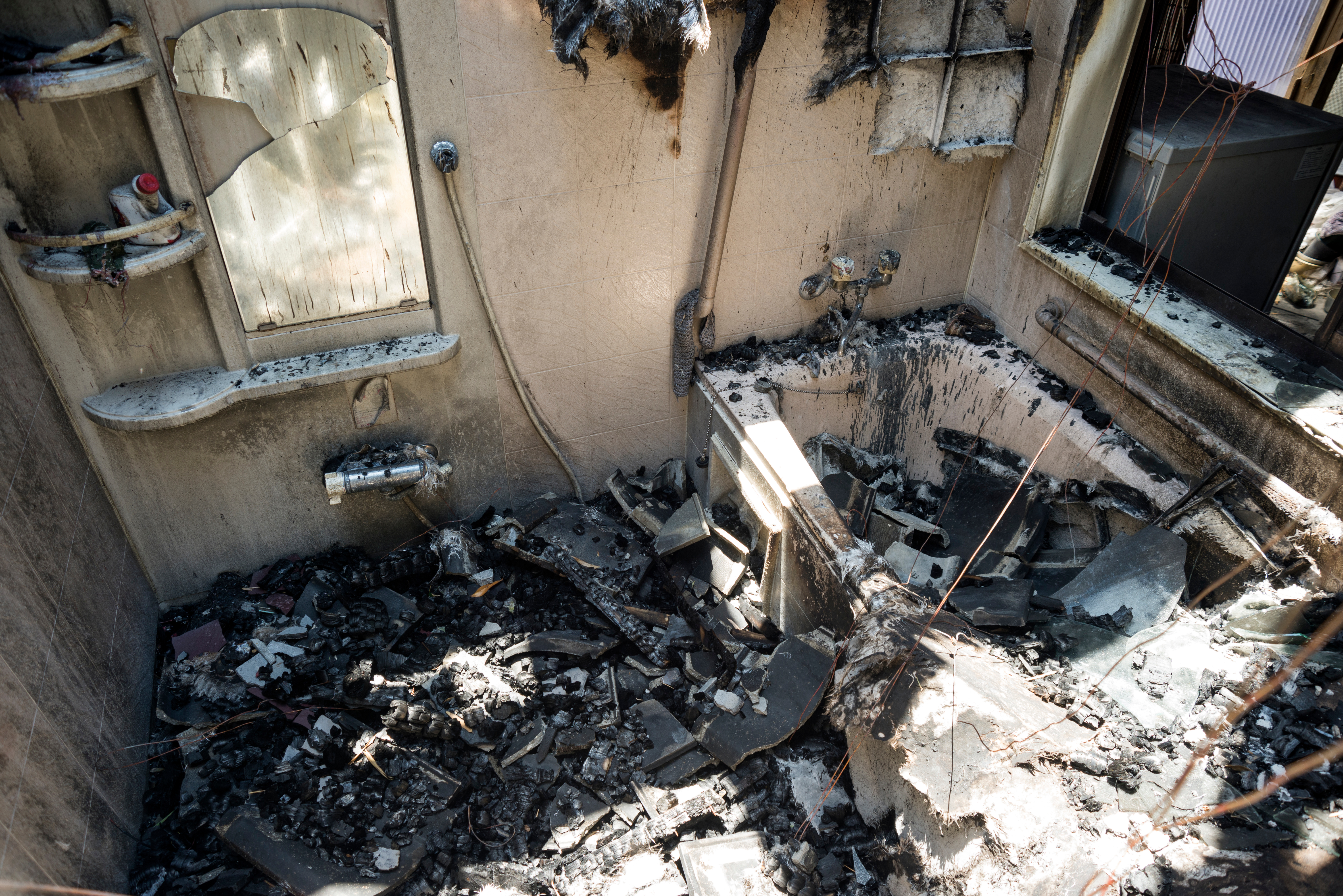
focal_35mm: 25
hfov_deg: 71.5
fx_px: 933
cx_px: 672
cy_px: 448
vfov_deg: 51.3
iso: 200
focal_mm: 25
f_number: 8
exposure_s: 1/40
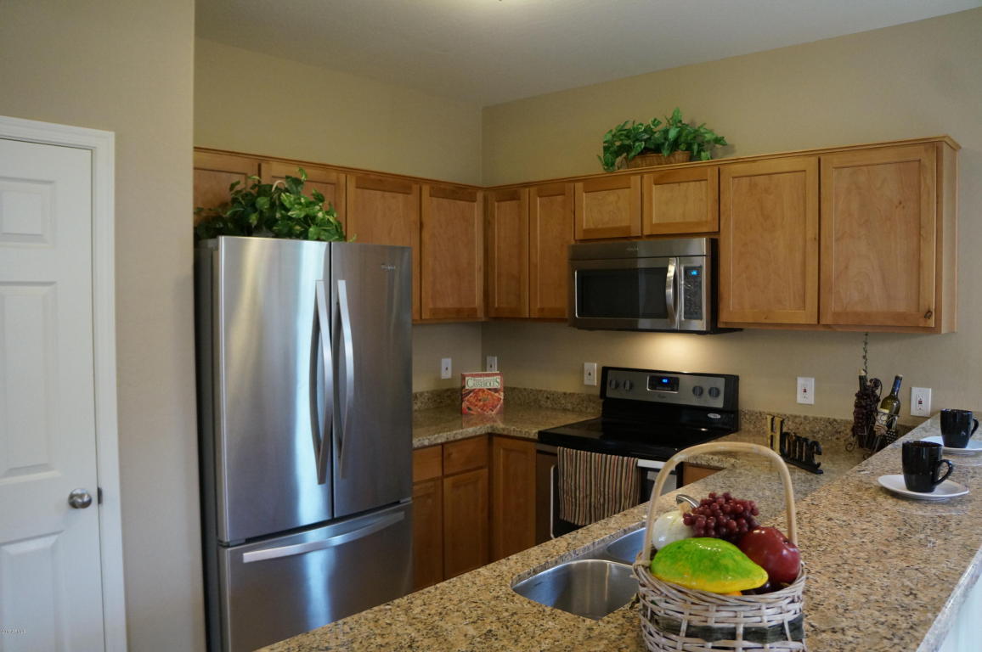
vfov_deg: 47.8
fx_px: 736
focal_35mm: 27
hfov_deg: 67.4
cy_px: 326
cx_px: 491
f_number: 4
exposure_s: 1/160
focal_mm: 18
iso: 1600
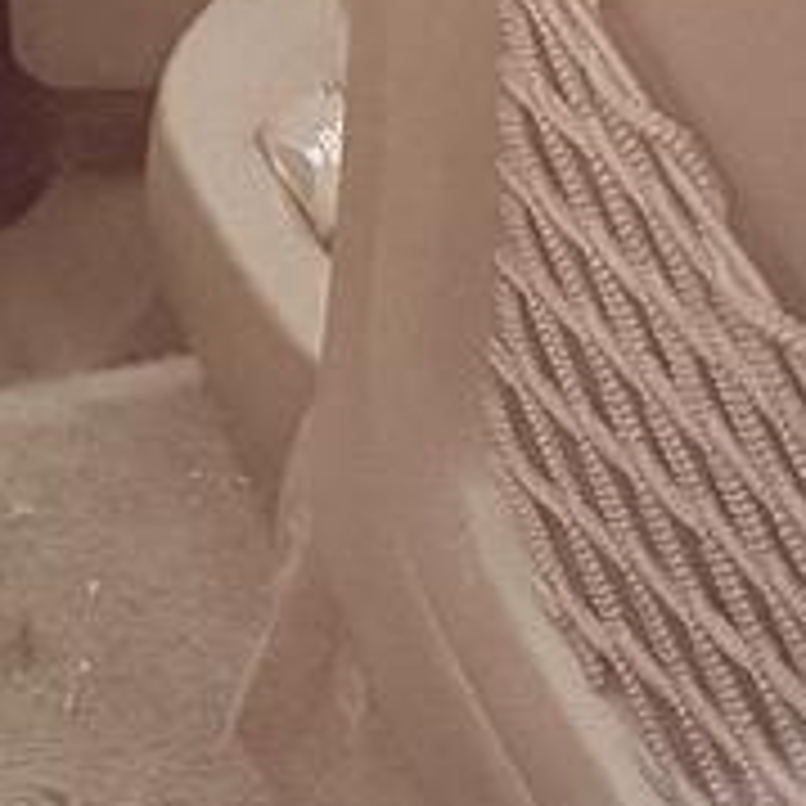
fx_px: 4004
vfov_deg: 11.1
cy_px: -351
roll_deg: -5.2
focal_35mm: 152
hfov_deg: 9.4
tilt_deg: -34.2
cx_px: -1522
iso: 800
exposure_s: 1/57
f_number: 1.78
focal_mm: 6.76
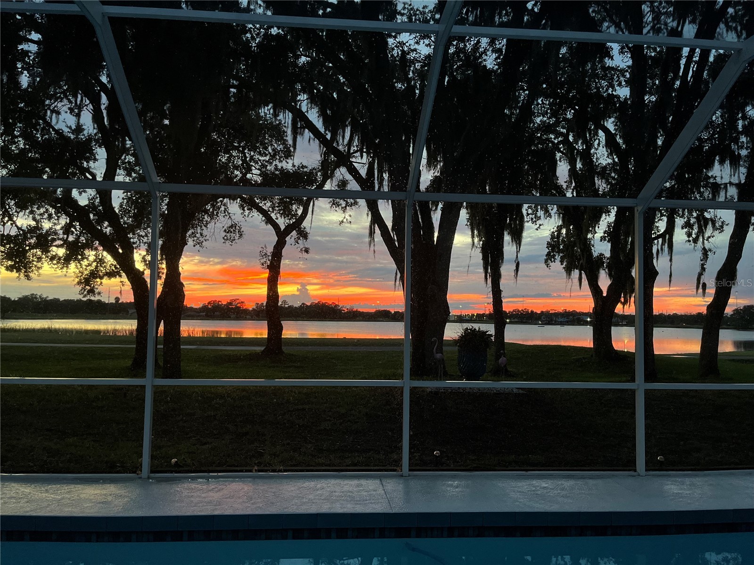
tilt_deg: +3.7
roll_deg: -0.9
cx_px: 377
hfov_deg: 67.3
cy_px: 282
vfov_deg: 53.1
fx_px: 566
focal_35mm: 26
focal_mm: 5.1
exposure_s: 1/60
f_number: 1.6
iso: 400
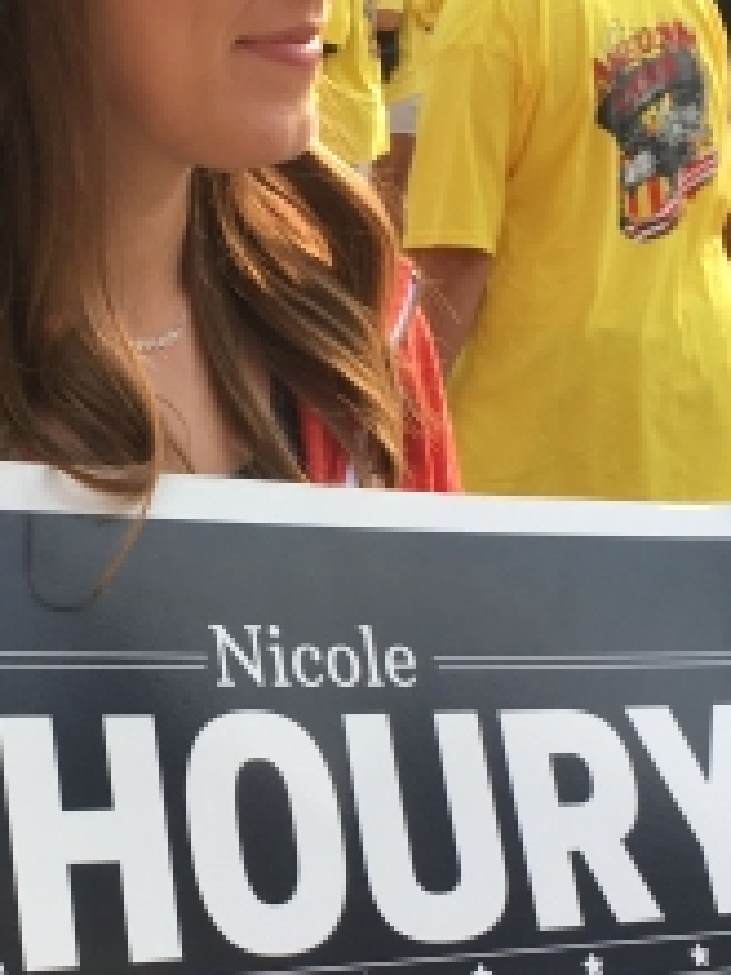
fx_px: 2224
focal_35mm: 79
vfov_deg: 24.6
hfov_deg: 18.5
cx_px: 128
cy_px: 616
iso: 25
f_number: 2.2
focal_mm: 4.15
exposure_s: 1/509
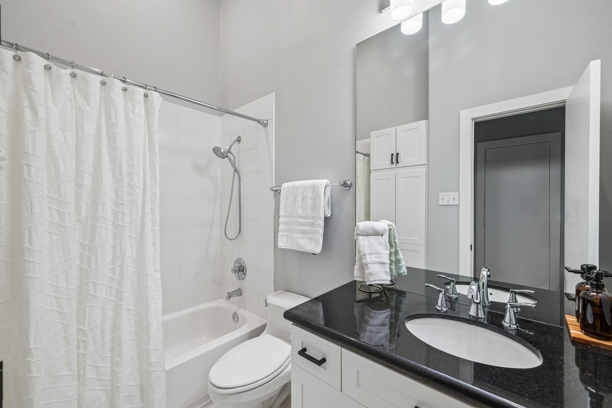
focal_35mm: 15
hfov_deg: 100.4
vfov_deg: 77.3
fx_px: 255
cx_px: 306
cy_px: 204
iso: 400
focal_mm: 15
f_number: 8
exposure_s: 1/25
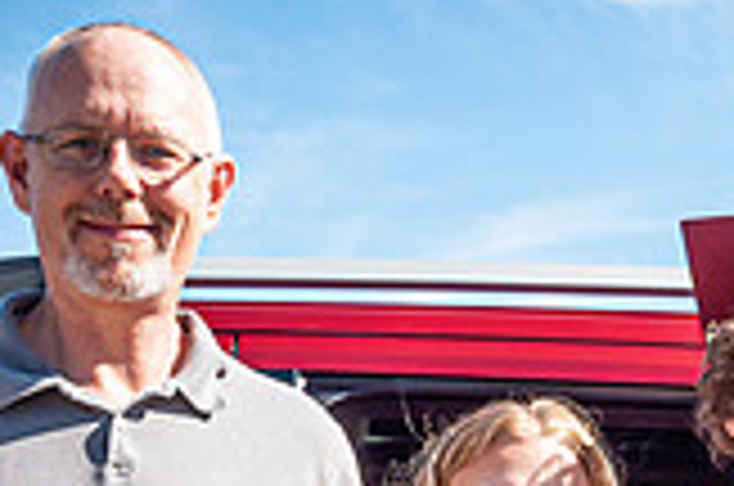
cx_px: 657
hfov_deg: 15.8
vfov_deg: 10.3
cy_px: 727
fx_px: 2605
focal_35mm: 128
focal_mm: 24
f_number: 9
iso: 200
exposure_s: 1/320
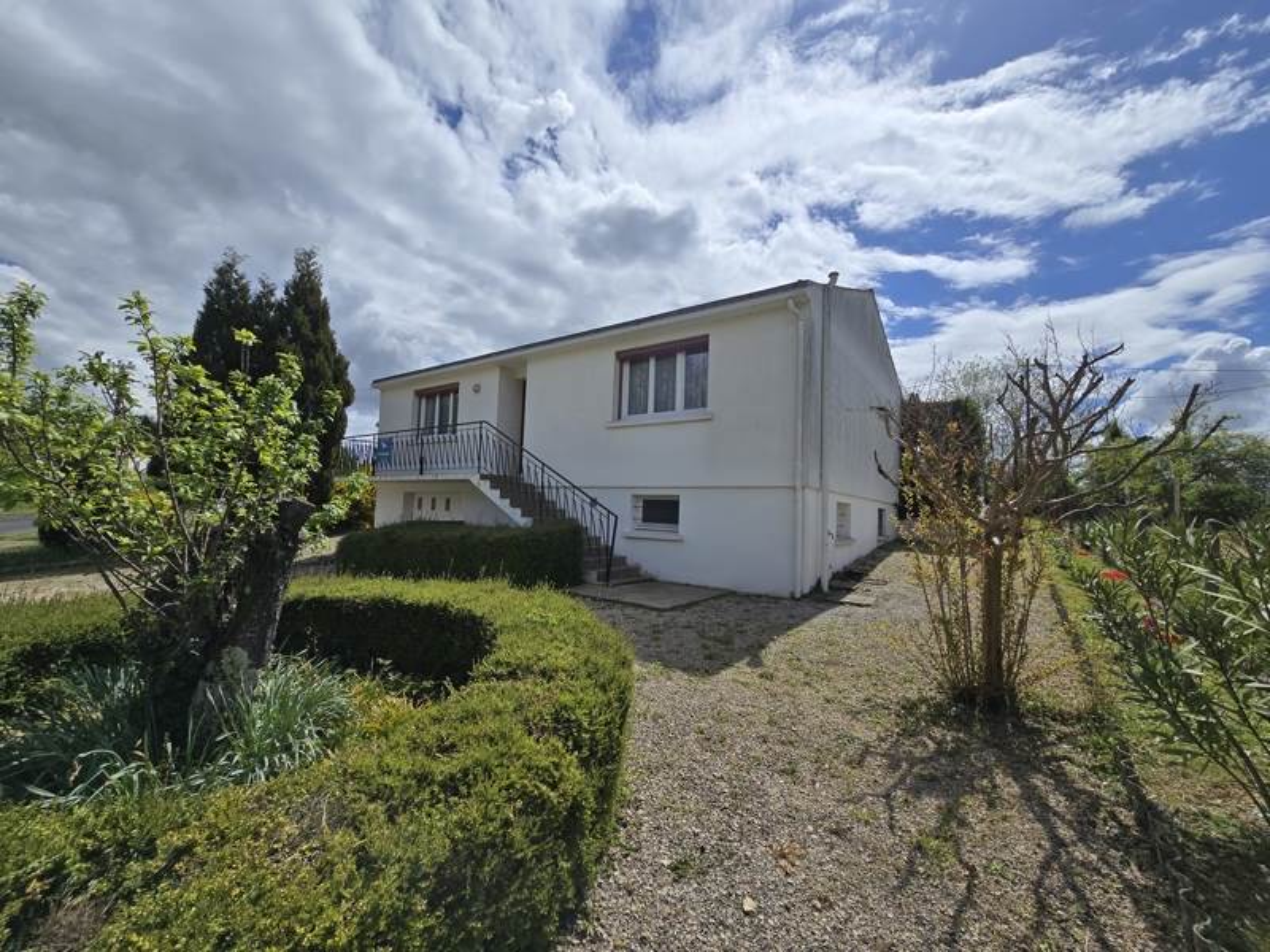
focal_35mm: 13
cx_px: 635
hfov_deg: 106.2
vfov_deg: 89.9
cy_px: 476
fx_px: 477
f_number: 2.2
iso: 50
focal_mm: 2.2
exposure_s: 1/6151
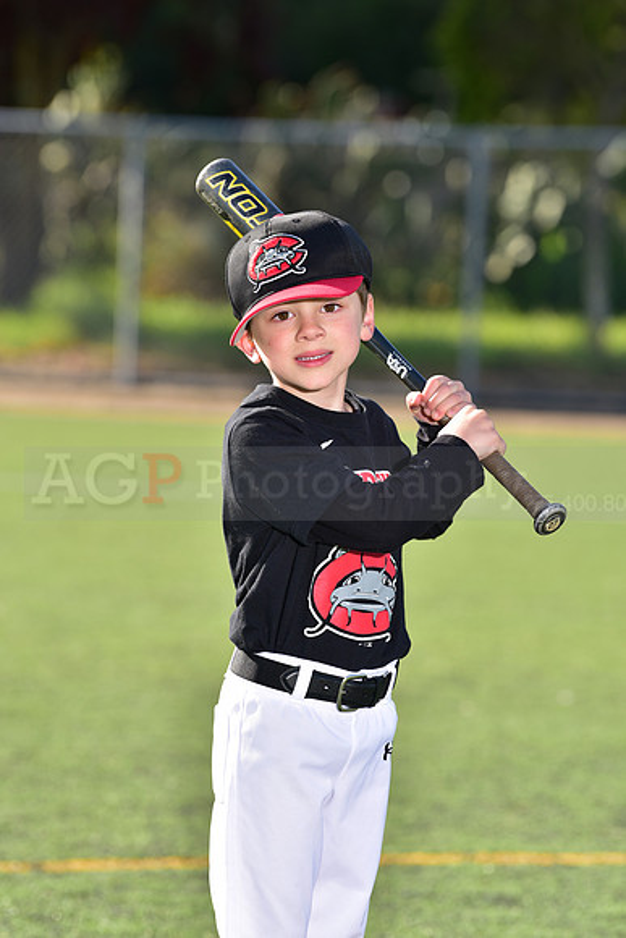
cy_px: 469
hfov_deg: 7.6
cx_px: 313
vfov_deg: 11.4
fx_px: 4692
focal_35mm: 180
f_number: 5
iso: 80
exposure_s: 1/250
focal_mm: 180
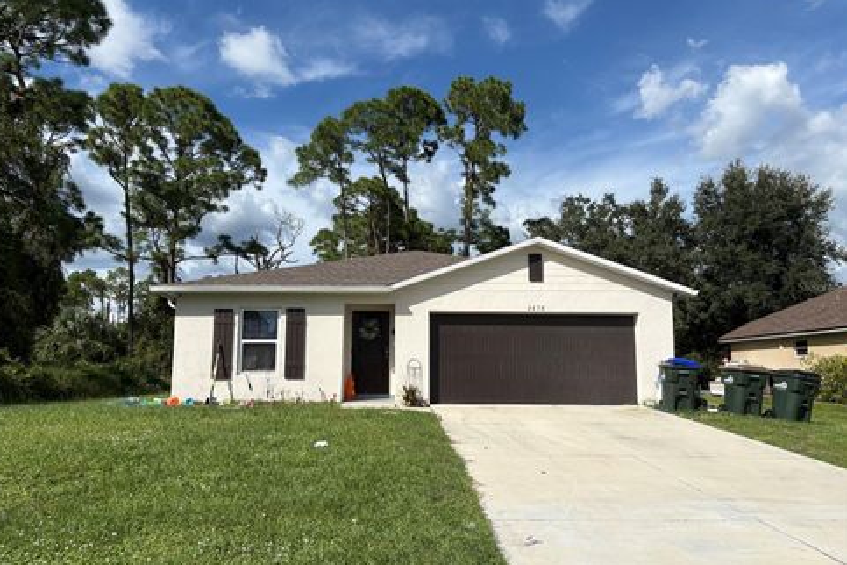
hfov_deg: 65.5
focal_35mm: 28
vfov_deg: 46.4
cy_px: 287
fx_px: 659
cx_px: 412
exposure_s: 1/5814
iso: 50
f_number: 1.6
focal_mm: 5.96
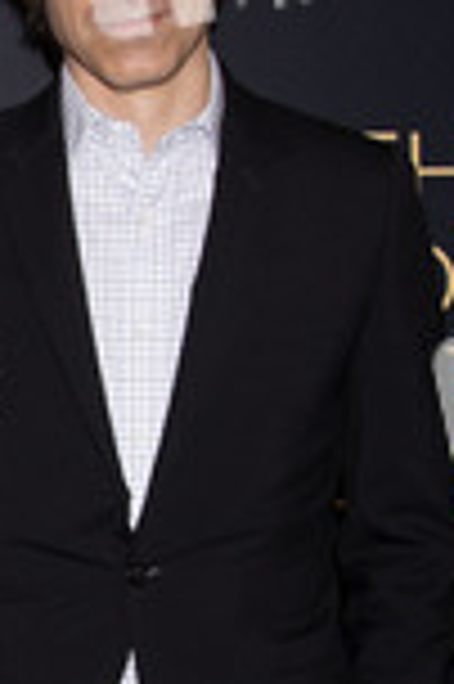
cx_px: -103
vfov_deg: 30.6
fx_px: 1194
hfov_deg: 20.1
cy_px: 608
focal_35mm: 63
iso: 400
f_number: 6.3
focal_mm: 24
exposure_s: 1/200
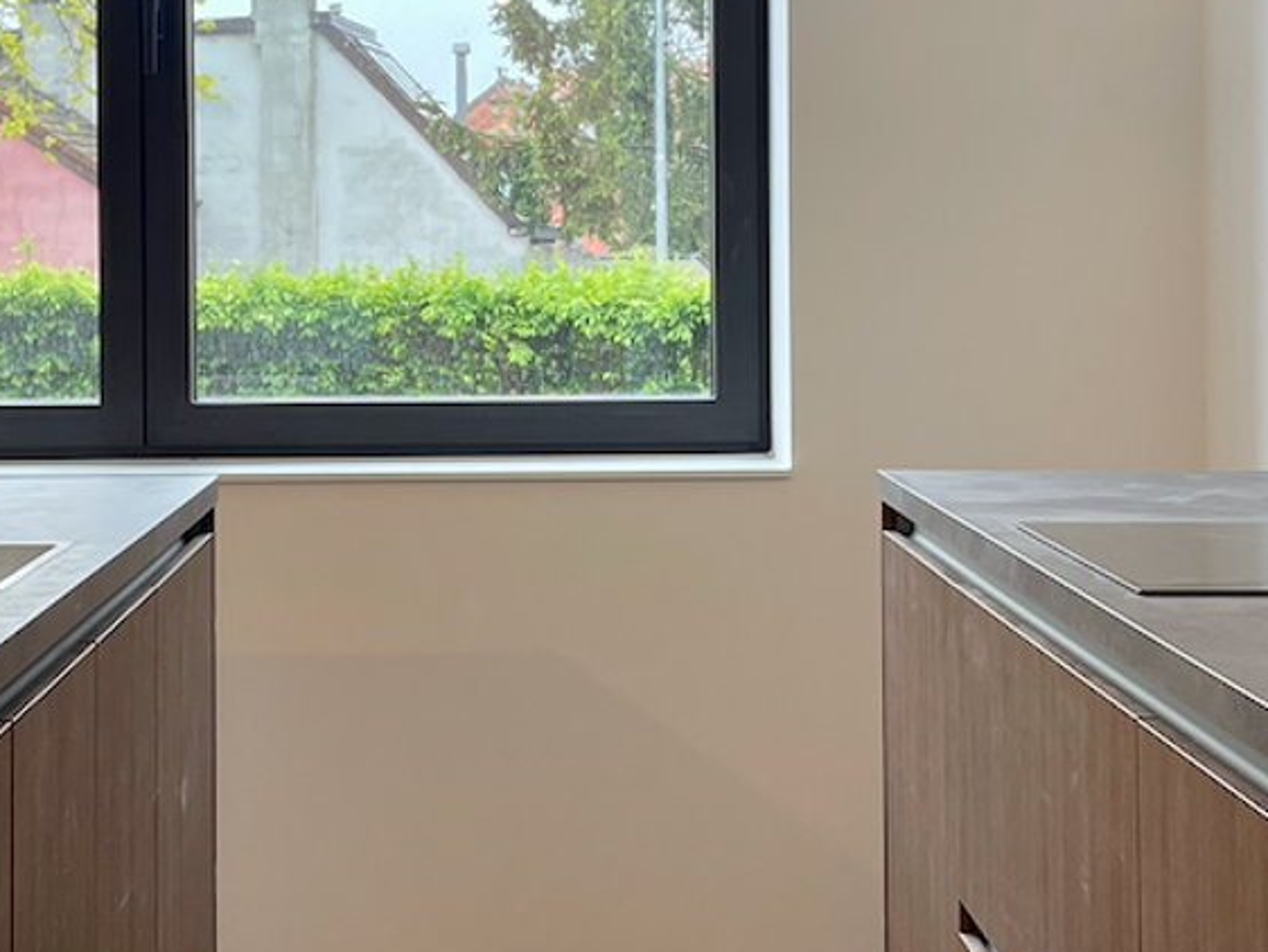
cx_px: 510
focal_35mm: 74
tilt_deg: -0.5
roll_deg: +0.9
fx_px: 2712
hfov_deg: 26.3
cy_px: 316
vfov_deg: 19.8
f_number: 1.6
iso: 50
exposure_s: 1/100
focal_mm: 4.2
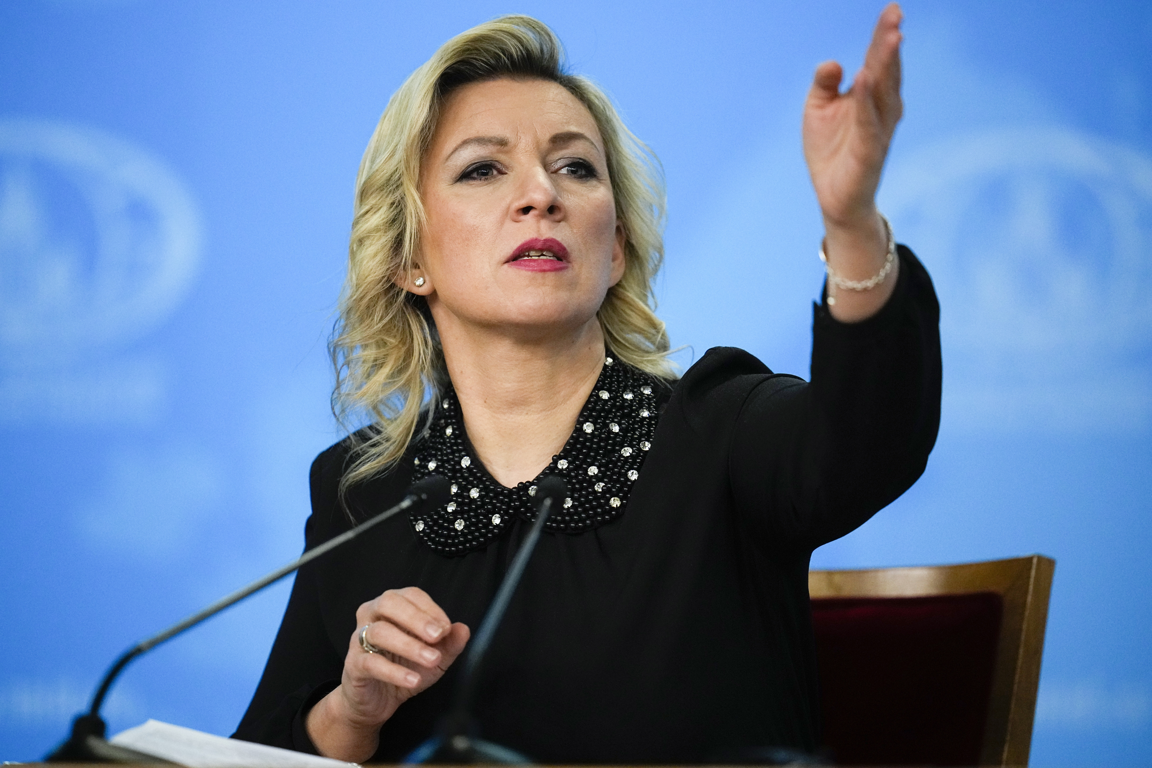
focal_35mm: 400
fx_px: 12799
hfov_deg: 5.2
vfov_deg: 3.4
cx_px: 576
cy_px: 384
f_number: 2.8
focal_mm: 400
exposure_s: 1/640
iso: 5000
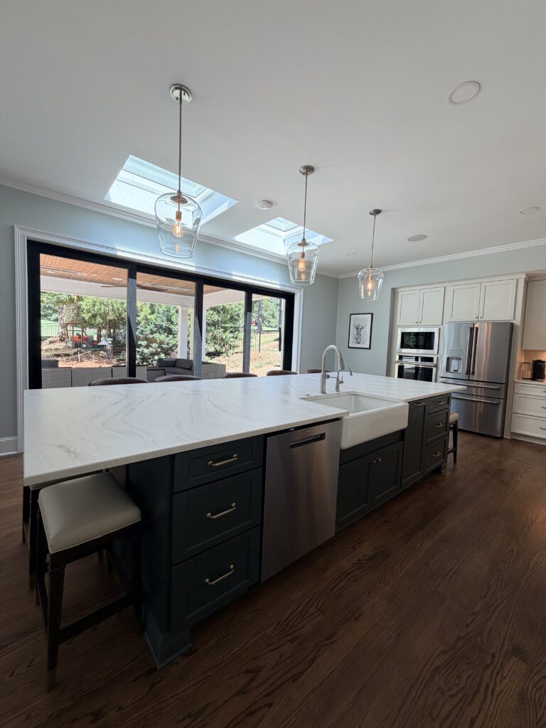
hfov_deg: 85.7
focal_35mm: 14
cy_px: 364
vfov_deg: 102.1
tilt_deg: -3.9
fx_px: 294
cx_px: 273
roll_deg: -2.5
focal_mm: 2.22
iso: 50
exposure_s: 1/120
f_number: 2.2
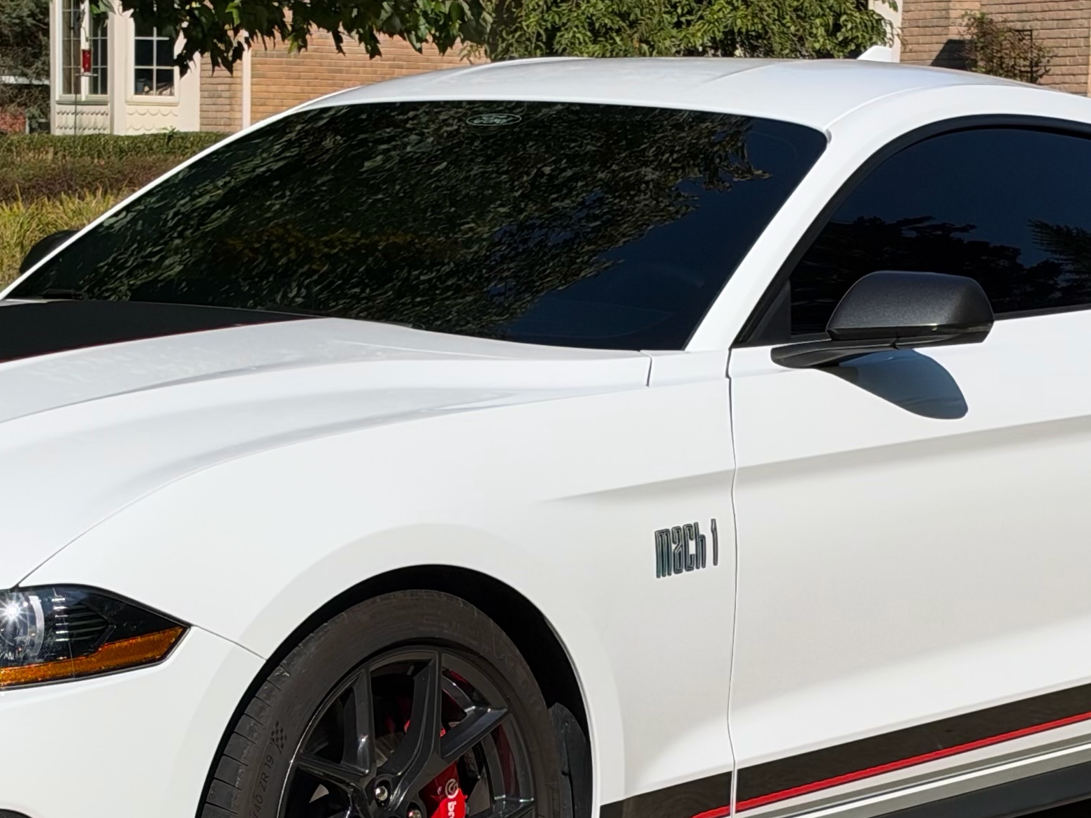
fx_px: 3908
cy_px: 672
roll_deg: -0.7
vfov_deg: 11.9
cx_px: 440
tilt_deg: -6.3
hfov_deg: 15.9
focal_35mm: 124
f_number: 1.8
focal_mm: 6.93
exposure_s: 1/10417
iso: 80
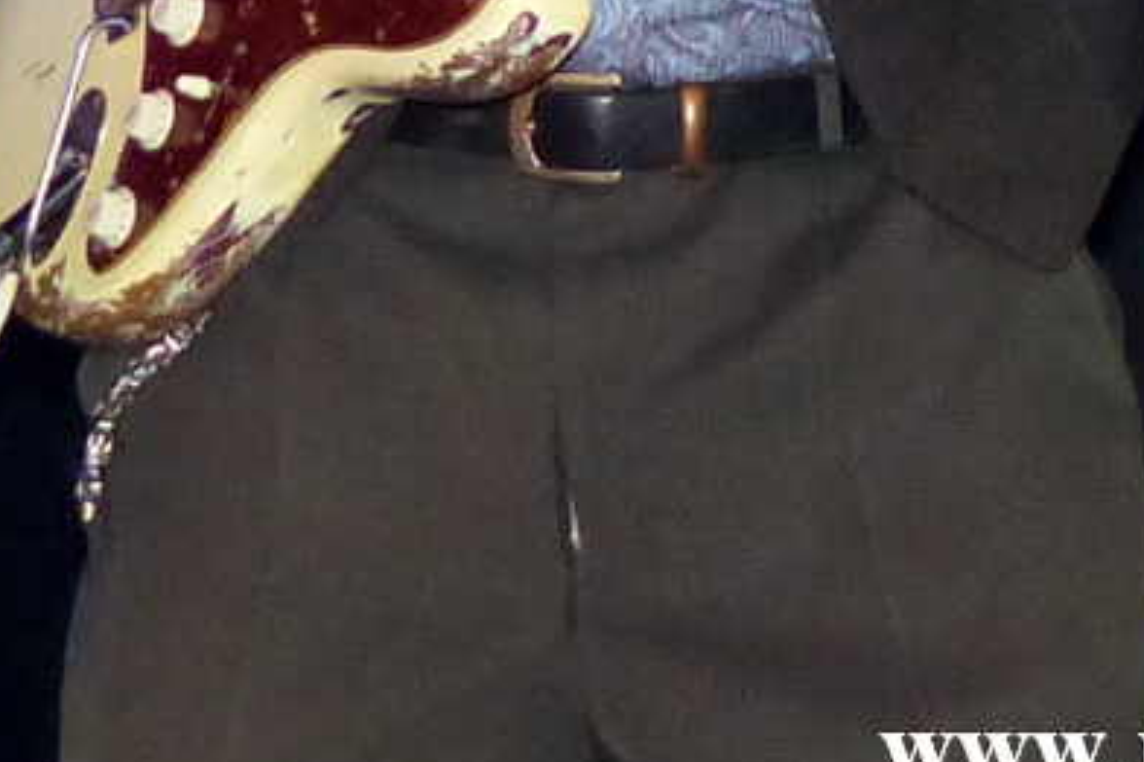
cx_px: 785
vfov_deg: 14.2
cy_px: -607
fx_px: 2700
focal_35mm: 85
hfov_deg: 23.8
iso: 400
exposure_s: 1/160
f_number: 2.8
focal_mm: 5.7
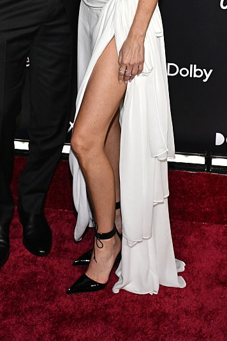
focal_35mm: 71
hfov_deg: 19.1
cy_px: 22
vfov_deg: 27.3
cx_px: 81
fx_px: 671
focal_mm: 37
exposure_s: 1/160
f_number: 7.1
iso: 1000
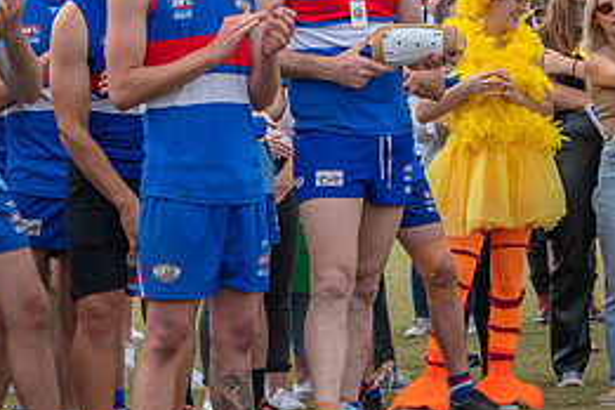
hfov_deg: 9.3
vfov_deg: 6.2
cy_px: 164
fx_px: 3758
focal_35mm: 220
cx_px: 59
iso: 400
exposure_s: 1/640
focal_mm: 66
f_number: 8
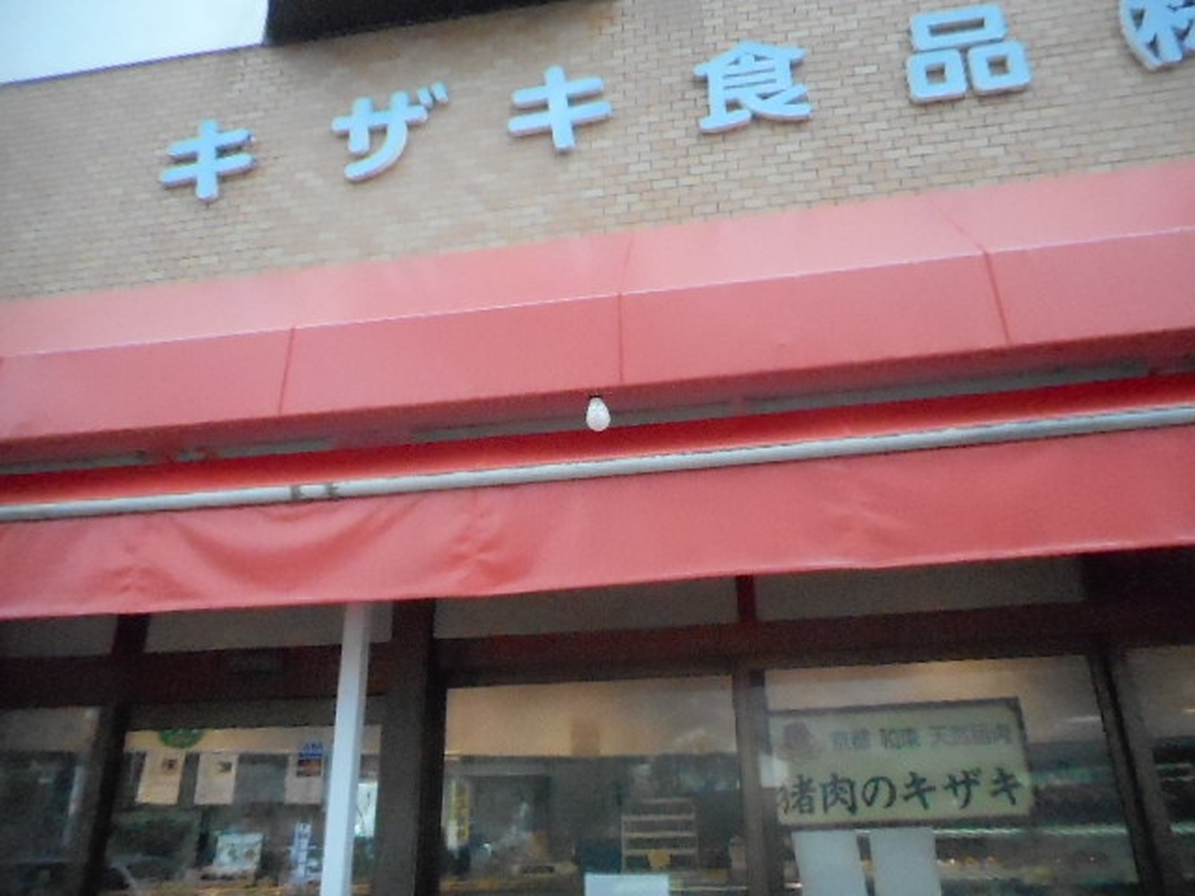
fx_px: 863
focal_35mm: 25
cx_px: 598
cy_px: 448
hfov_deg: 69.4
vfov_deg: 54.9
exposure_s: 1/400
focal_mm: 4.5
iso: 3200
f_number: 10.5
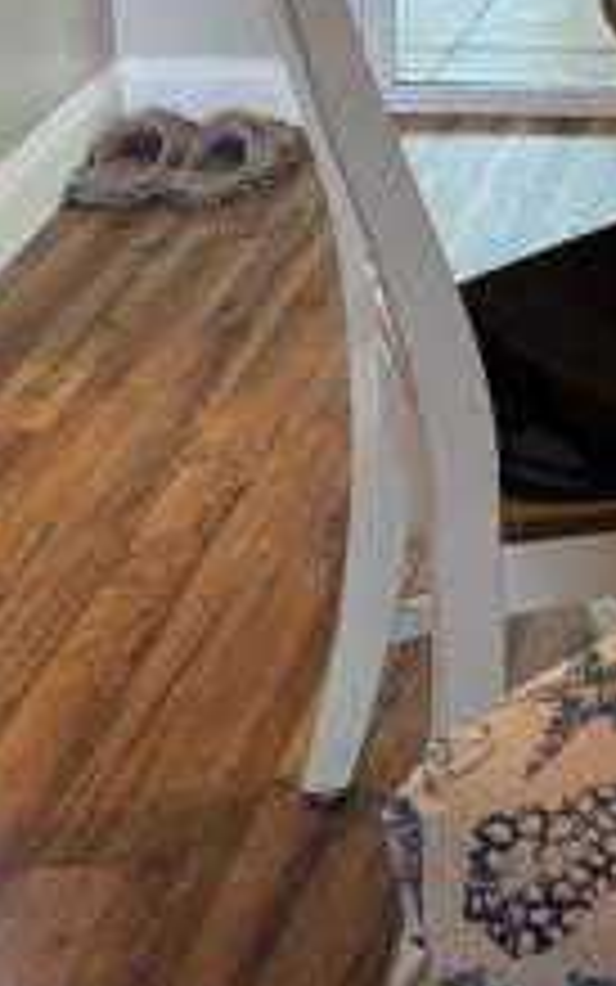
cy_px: -288
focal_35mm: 93
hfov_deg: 13.1
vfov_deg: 20.4
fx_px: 2496
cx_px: 994
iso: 160
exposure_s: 1/60
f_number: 1.78
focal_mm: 6.76
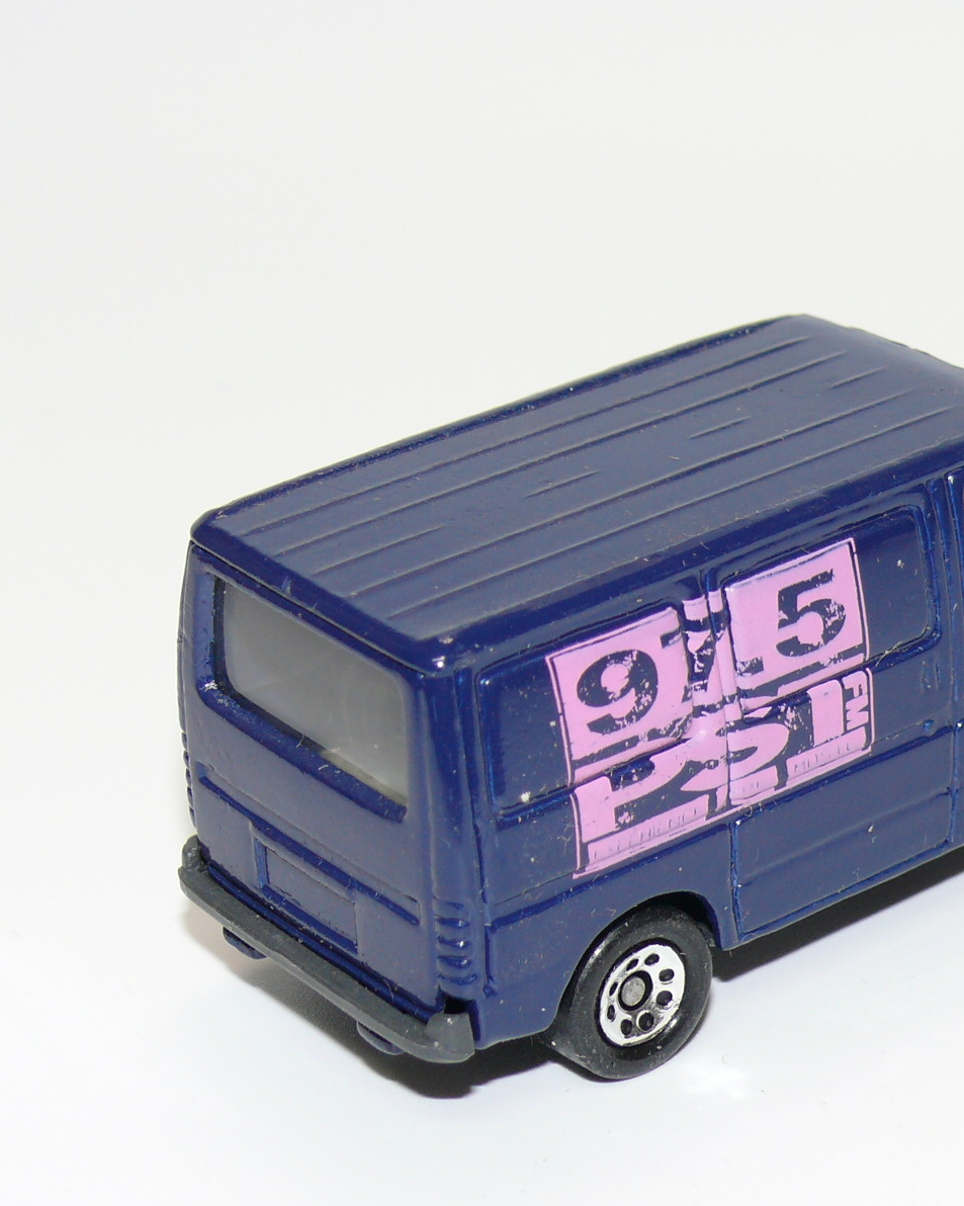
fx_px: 4067
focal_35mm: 114
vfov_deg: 16.9
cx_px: 773
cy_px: 603
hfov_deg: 13.4
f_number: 4
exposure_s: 1/30
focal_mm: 12.3
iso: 100
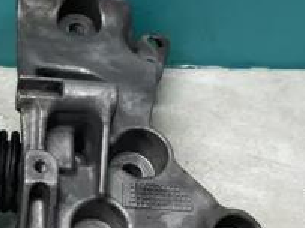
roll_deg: +3.6
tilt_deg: -40.0
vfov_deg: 18.0
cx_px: 51
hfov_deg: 23.4
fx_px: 722
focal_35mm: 82
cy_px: 136
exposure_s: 1/100
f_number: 1.6
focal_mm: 4.2
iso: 100
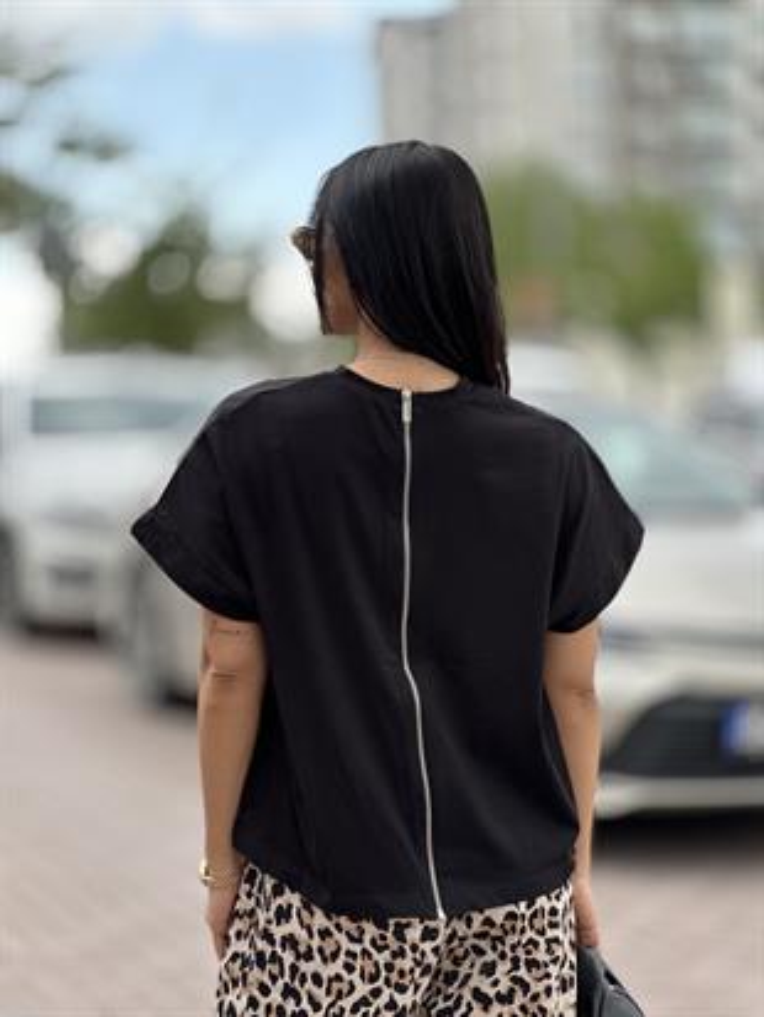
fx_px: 2265
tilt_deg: +1.2
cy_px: 508
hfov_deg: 19.1
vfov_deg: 25.3
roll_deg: +0.9
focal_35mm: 77
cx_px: 382
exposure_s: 1/121
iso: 25
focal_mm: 9
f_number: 2.8
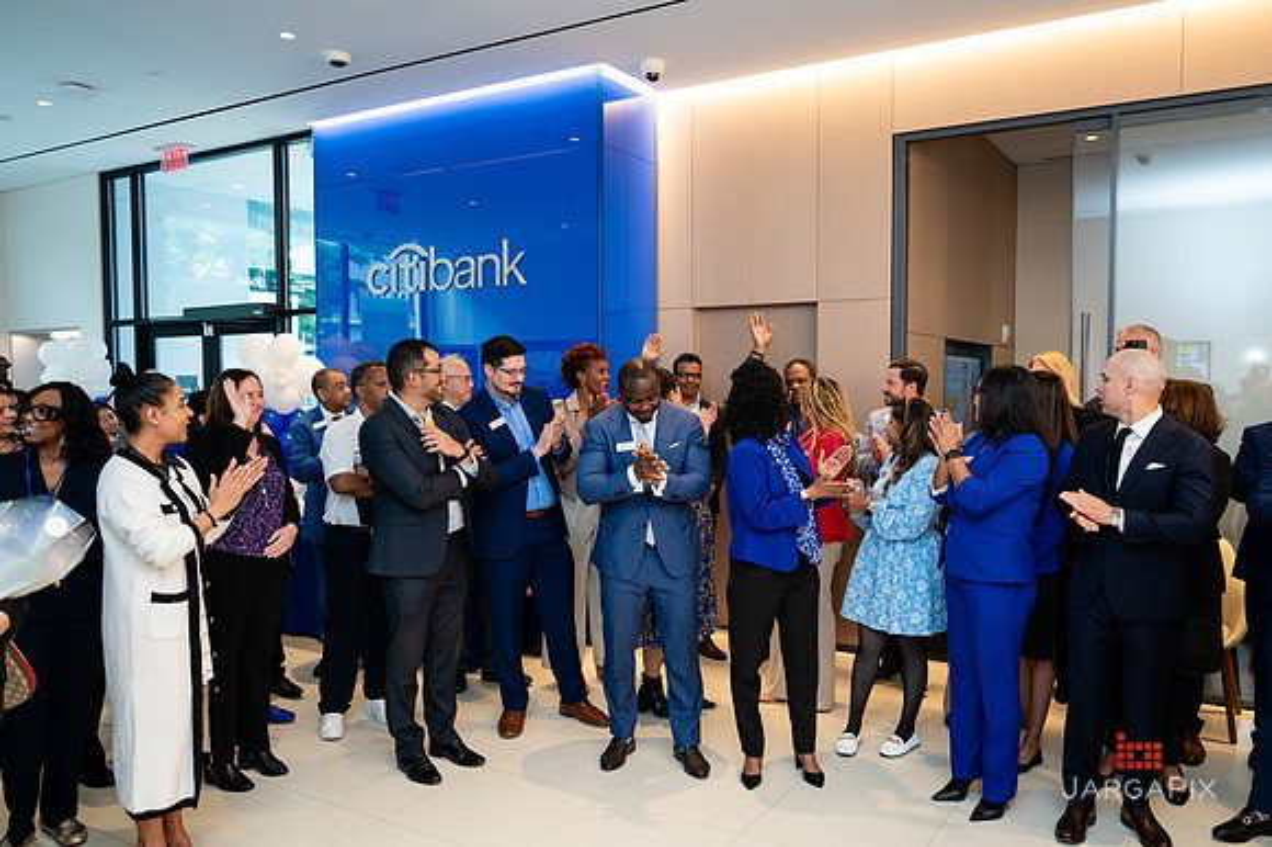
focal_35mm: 28
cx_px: 636
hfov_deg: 65.5
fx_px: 989
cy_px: 424
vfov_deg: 46.3
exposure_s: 1/200
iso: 500
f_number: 3.2
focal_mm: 27.5
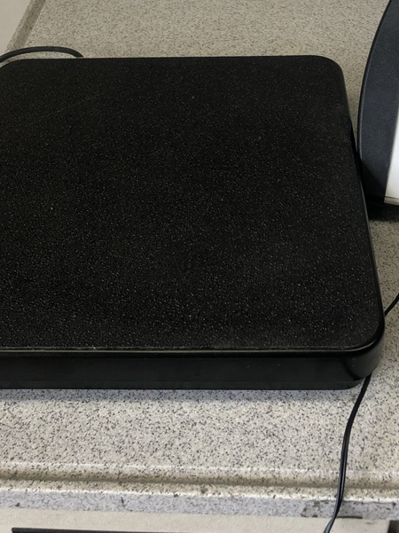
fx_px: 723
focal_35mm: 47
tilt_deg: -38.6
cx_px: 239
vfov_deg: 38.6
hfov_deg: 30.8
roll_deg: +0.4
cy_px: 90
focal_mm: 3.99
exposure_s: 1/120
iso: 32
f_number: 1.8
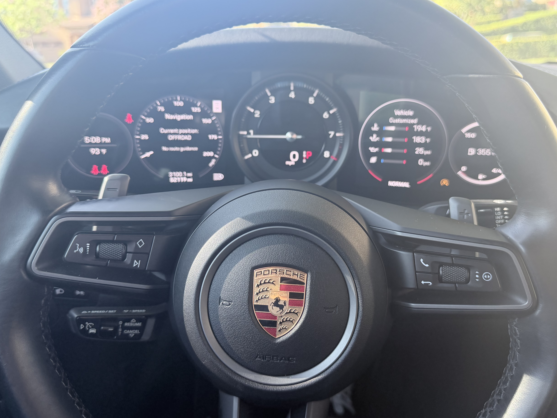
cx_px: 293
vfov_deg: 49.7
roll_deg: +0.9
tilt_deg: -13.7
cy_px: 193
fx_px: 451
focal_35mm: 28
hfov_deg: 63.4
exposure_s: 1/218
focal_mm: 6.76
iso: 160
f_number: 1.78
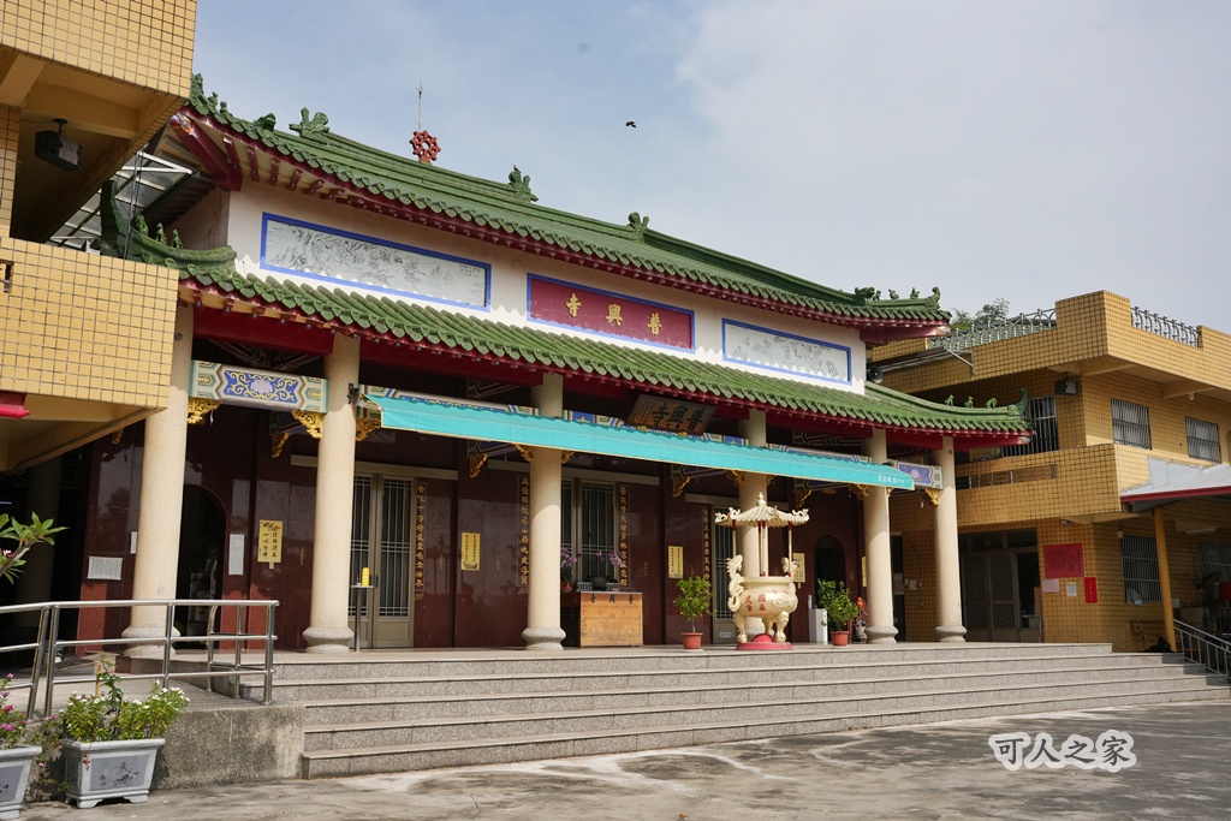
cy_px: 410
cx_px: 616
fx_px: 1166
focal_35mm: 34
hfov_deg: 55.7
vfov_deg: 38.8
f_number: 9
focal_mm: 34.1
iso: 1250
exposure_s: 1/3200
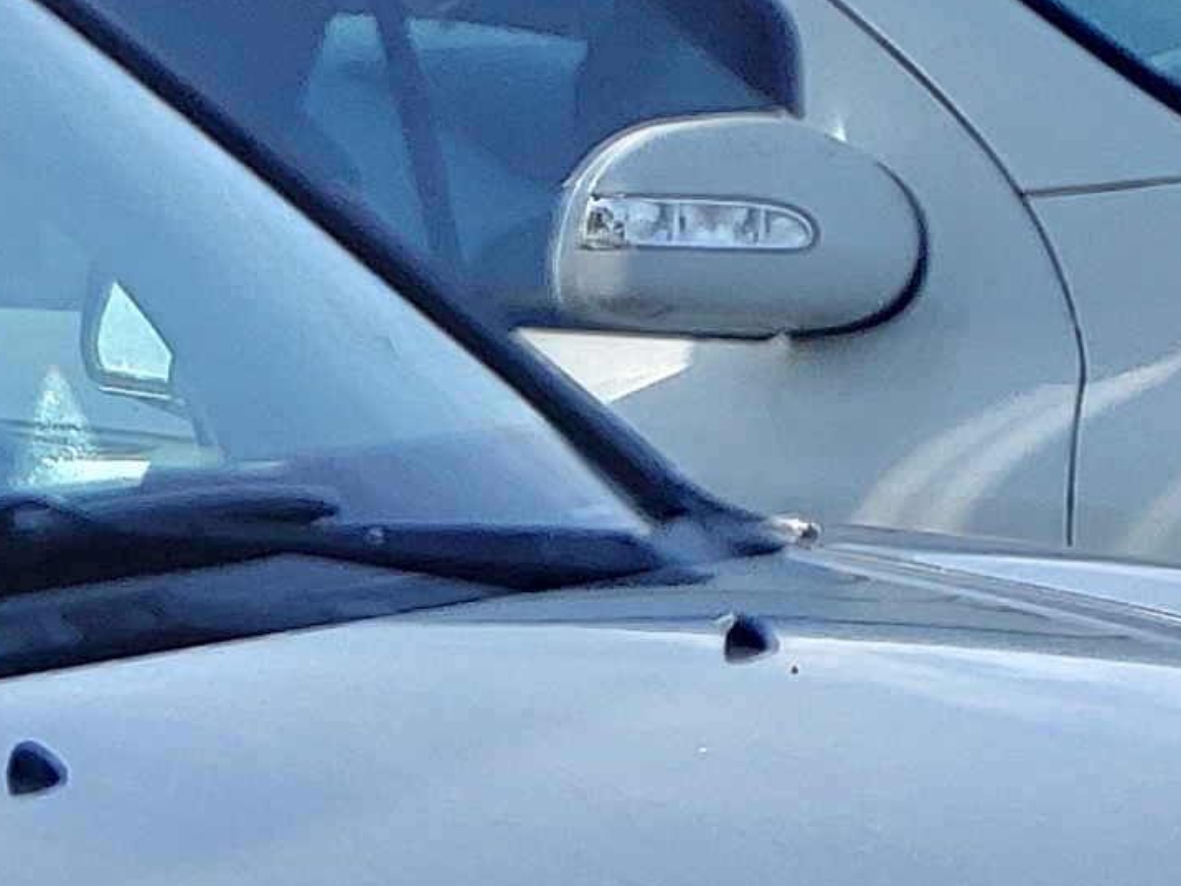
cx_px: -495
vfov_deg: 9.3
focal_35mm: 150
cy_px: 1731
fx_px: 5118
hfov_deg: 12.6
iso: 40
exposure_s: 1/262
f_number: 1.9
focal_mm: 3.58
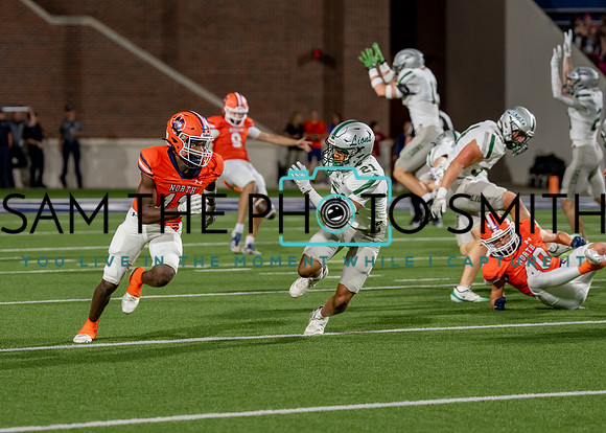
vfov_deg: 7.0
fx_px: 3530
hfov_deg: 9.8
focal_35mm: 205
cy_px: 211
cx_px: 263
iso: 2000
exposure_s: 1/1250
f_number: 2.8
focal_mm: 129
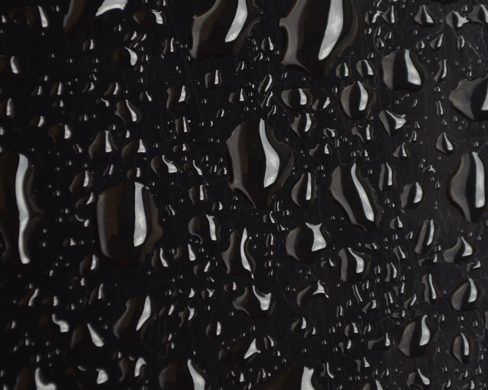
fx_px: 1700
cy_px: 131
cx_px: 243
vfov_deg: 13.1
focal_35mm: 118
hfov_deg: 16.3
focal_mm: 55
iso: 100
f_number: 5.6
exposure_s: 1/15
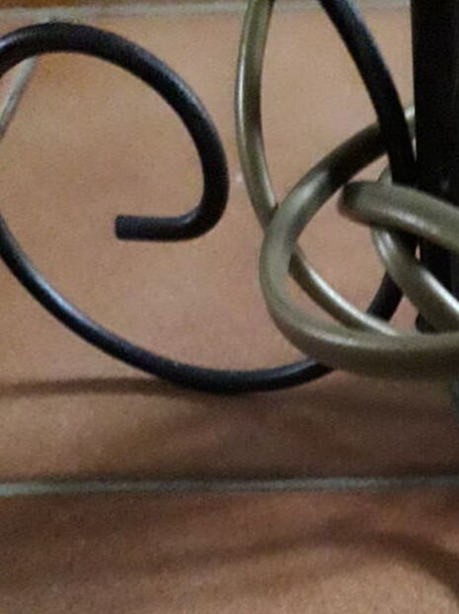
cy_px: 642
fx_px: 1026
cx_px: 462
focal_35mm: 58
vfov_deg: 30.4
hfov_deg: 24.1
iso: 800
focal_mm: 3.6
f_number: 1.9
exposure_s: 1/17
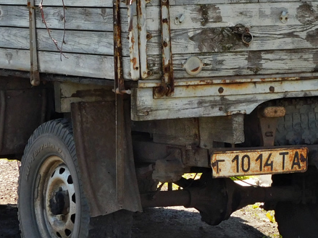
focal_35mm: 209
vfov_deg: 7.1
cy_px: 50
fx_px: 1919
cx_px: 162
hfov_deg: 9.5
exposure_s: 1/200
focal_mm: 15.2
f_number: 4.5
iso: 125
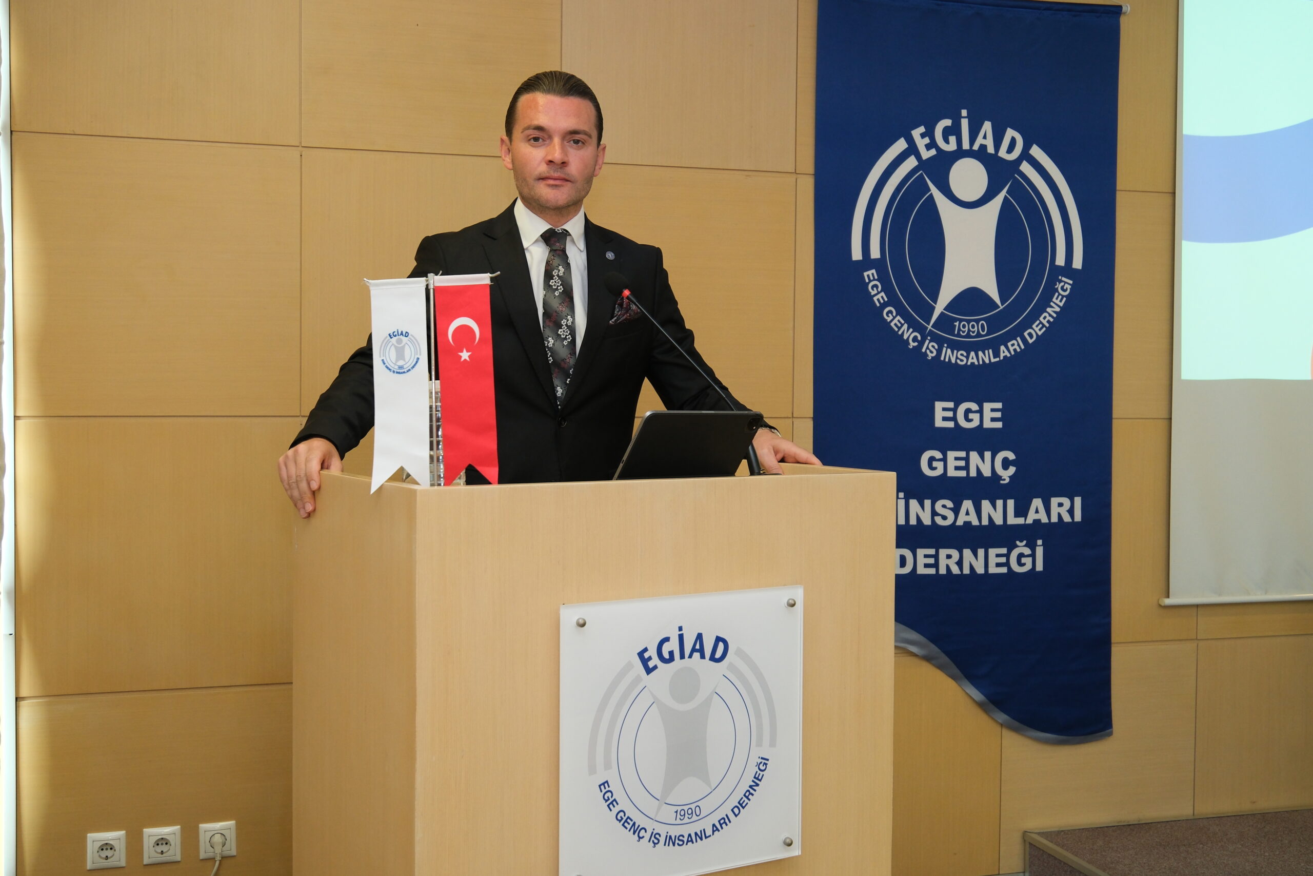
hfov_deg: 50.7
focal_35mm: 38
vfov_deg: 35.1
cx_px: 656
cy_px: 438
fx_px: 1386
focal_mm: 25.3
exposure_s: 1/100
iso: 1250
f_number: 4
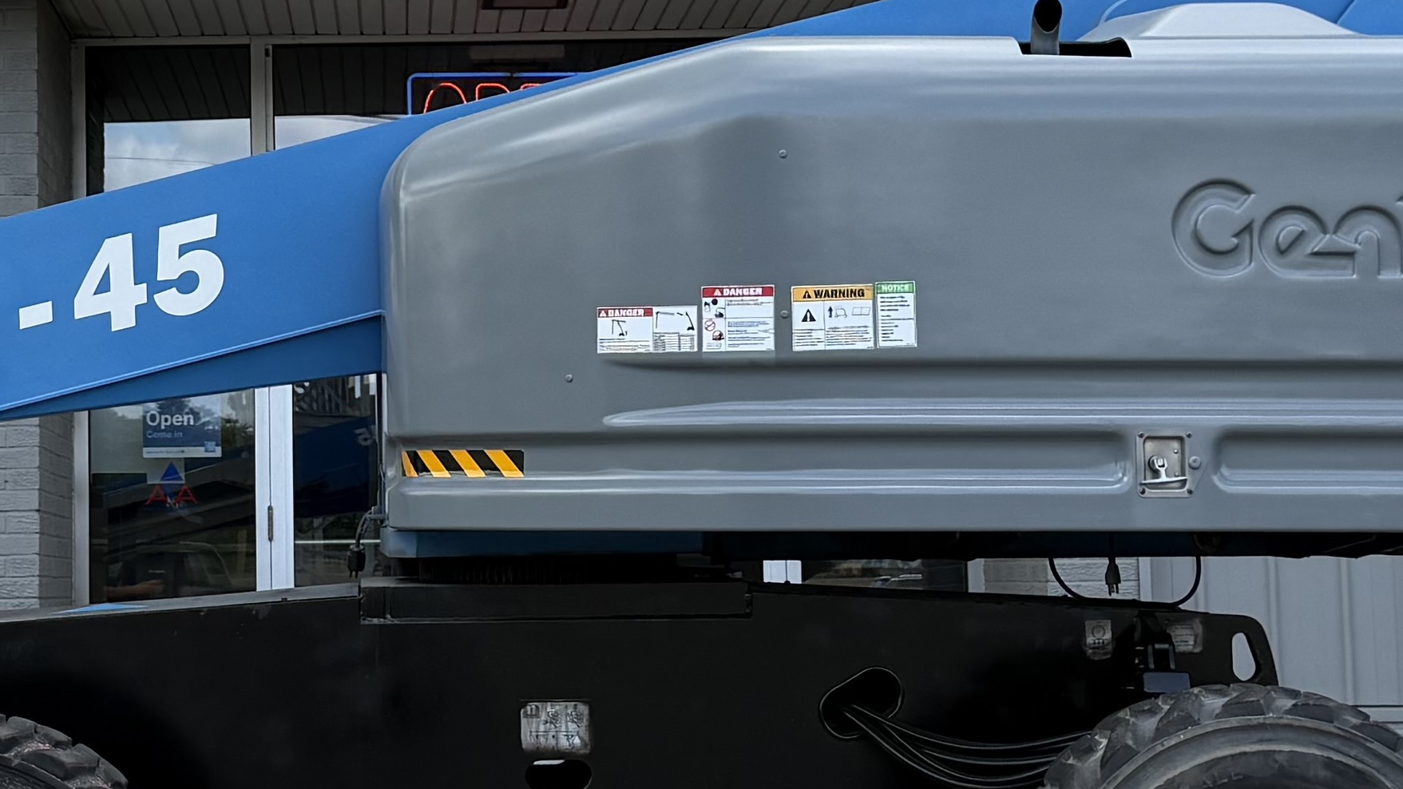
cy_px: 307
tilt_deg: +5.6
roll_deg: +1.4
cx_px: 441
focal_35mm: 85
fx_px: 3162
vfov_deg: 14.2
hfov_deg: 24.9
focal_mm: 6.76
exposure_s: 1/1770
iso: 100
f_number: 1.78
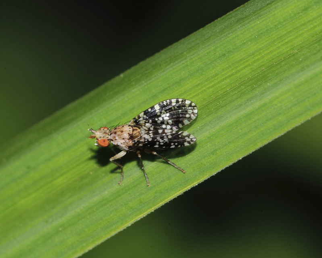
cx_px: 136
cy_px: 129
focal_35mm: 255
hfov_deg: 7.6
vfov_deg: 6.1
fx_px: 2429
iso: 200
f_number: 11
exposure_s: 1/60
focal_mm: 150
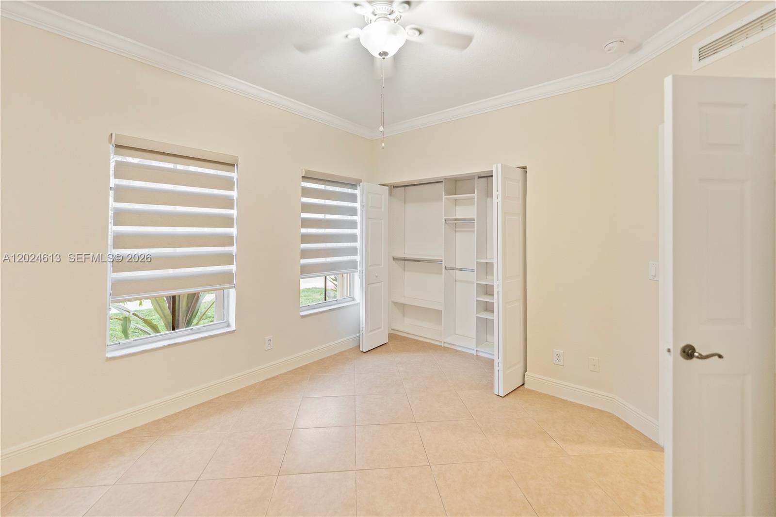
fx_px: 302
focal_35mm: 14
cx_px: 388
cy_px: 258
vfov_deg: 81.2
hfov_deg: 104.3
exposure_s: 1/125
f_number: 2.2
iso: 2500
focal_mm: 14
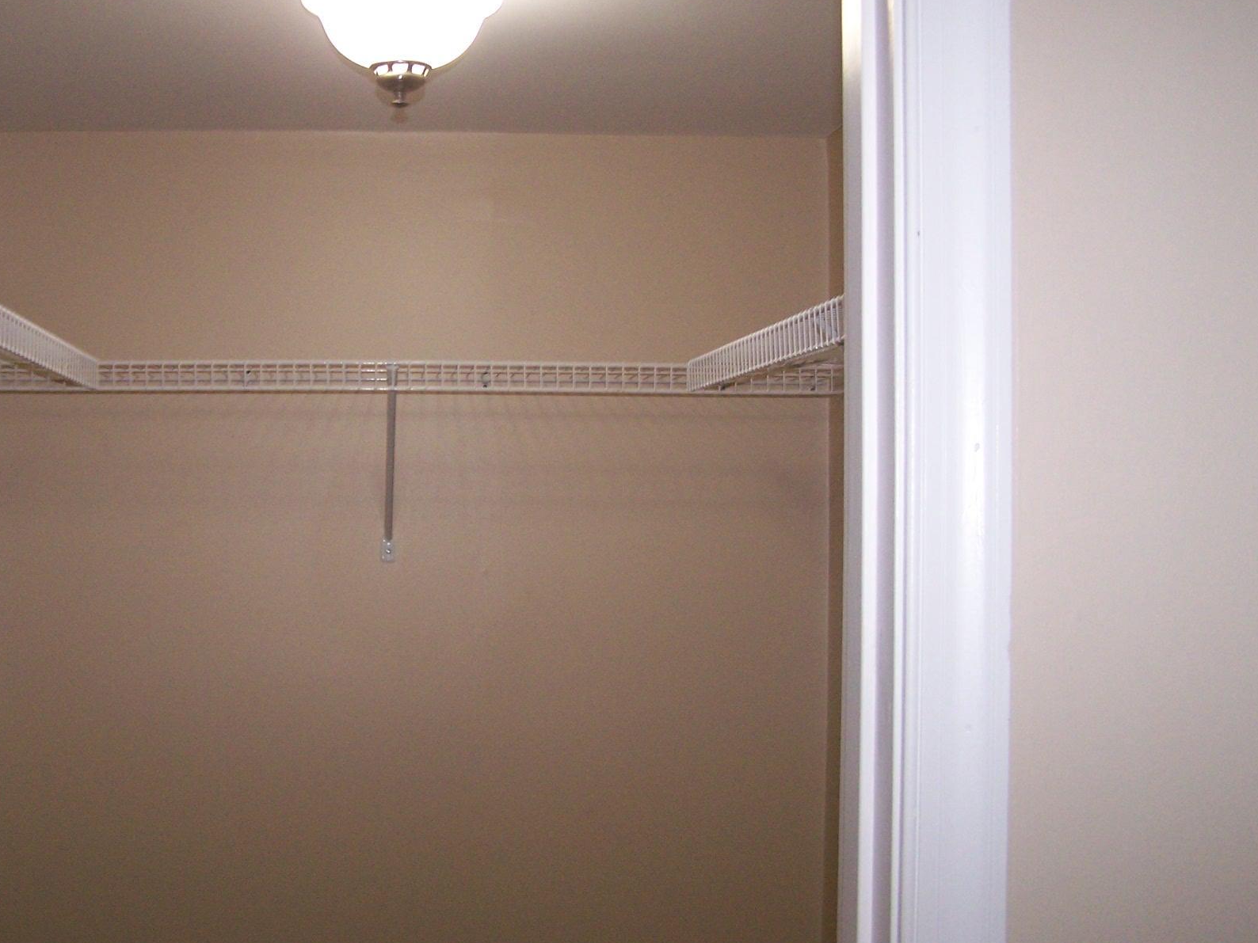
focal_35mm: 49
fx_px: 1781
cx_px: 463
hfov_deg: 38.6
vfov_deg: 29.7
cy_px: 498
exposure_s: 1/60
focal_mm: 6.3
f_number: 2.8
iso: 160
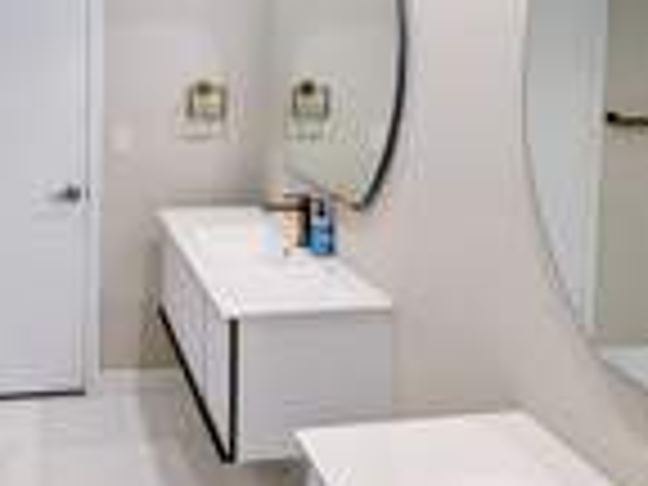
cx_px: 176
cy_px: 54
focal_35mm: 40
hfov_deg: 45.4
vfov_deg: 34.1
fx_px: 749
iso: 47
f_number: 1.7
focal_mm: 2.02
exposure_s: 1/125
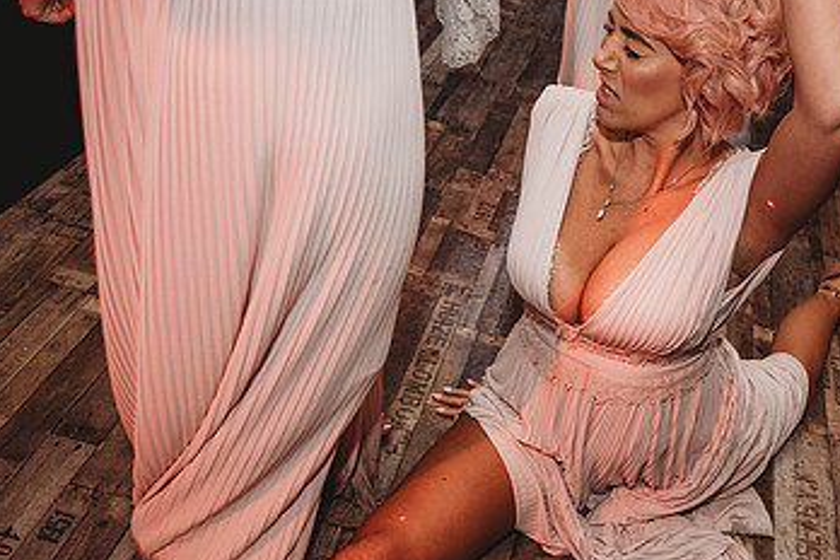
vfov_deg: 33.3
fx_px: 933
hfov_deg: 47.6
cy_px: 339
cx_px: 567
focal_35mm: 40
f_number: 4
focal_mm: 24
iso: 400
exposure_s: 1/80
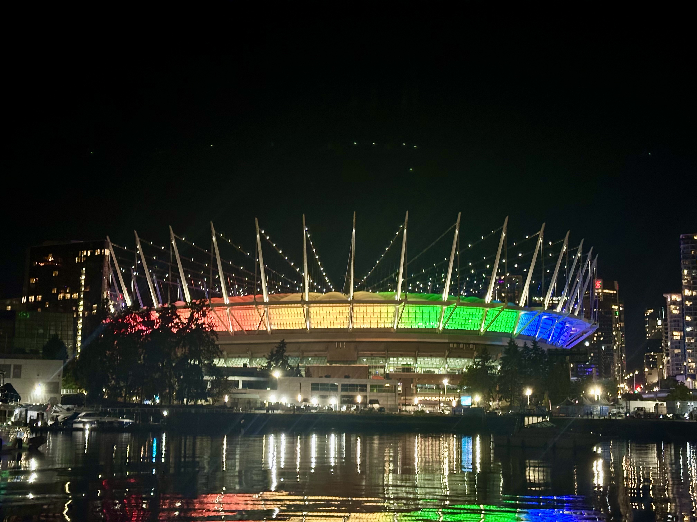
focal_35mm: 48
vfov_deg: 30.3
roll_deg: -1.3
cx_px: 348
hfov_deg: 39.7
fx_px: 966
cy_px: 261
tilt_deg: +8.5
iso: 640
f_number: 1.78
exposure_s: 1/17
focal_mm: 6.86
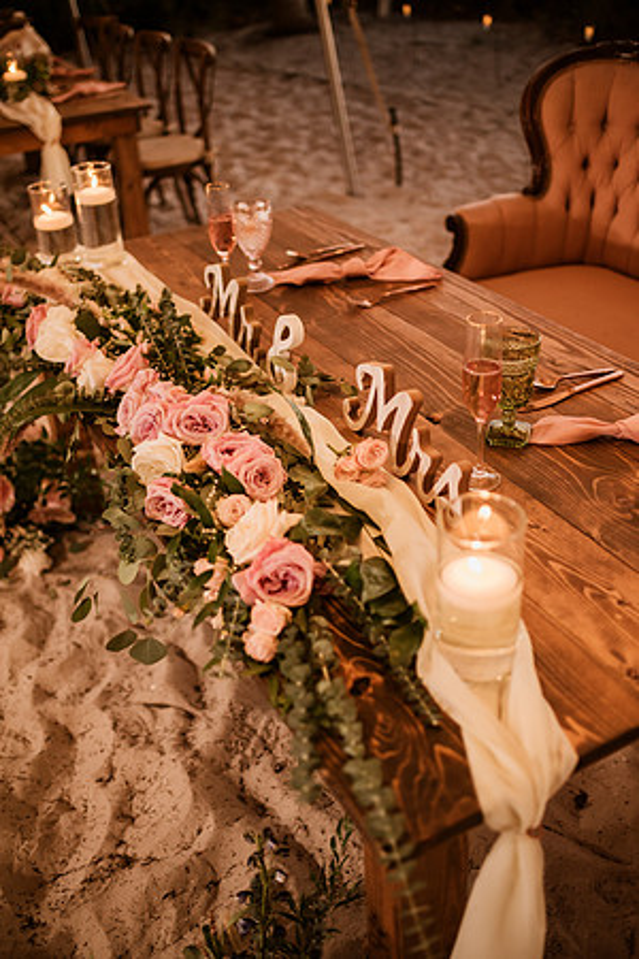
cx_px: 320
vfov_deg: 54.4
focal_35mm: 35
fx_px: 932
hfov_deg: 37.9
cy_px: 480
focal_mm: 35
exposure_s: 1/200
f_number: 1.8
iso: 800
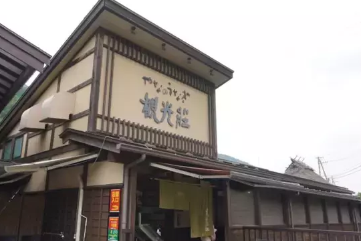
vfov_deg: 43.6
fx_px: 301
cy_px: 127
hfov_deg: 61.8
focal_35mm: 30
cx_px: 164
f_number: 5.6
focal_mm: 18
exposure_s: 1/100
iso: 100
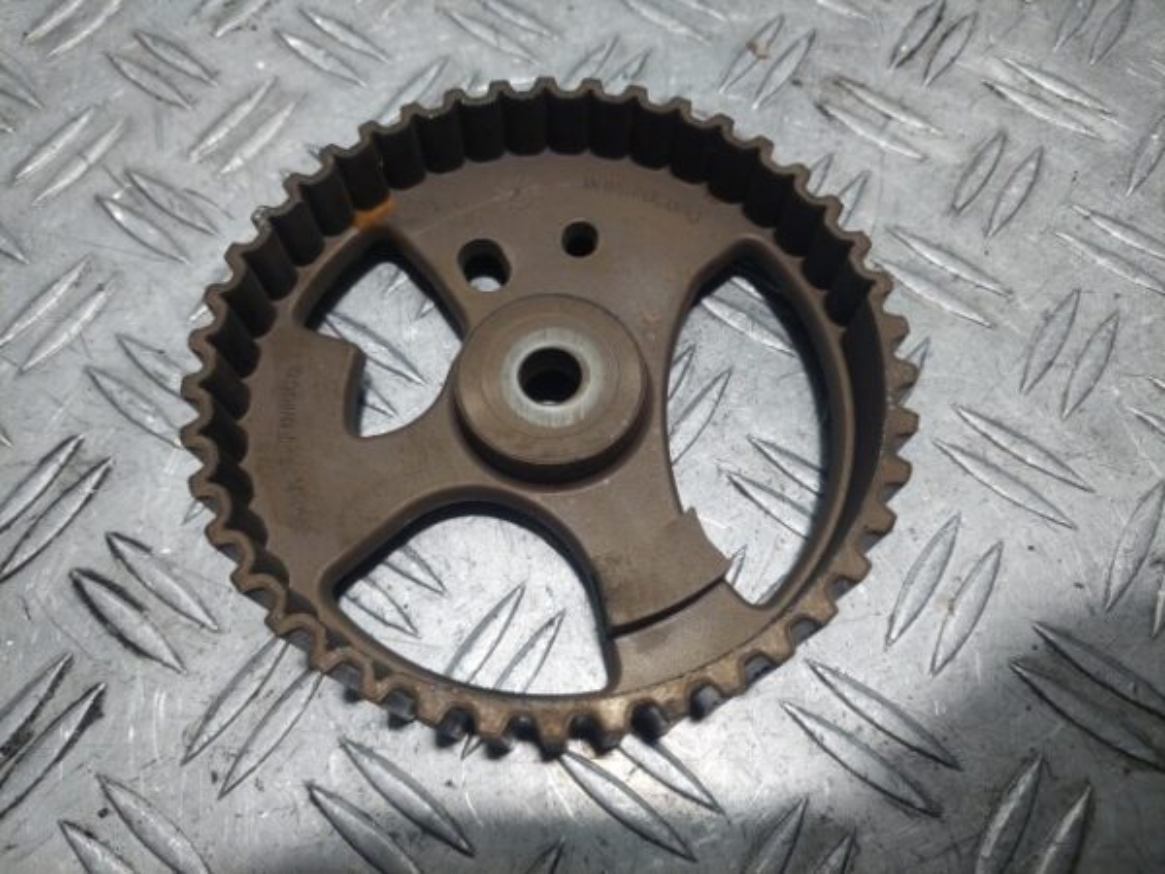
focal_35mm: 25
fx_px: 841
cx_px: 582
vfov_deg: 54.9
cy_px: 437
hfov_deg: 69.4
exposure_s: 1/100
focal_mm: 5.23
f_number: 1.8
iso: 64
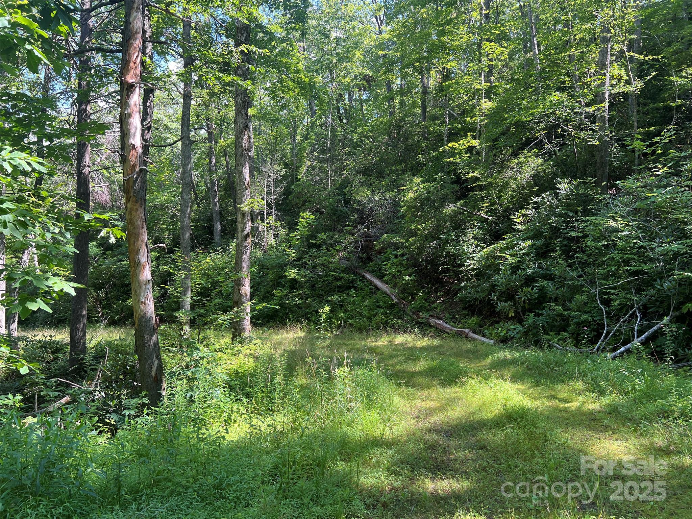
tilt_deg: -2.8
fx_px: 520
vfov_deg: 53.1
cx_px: 346
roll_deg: -3.0
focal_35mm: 26
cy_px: 260
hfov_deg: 67.3
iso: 40
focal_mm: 5.7
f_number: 1.5
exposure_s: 1/206
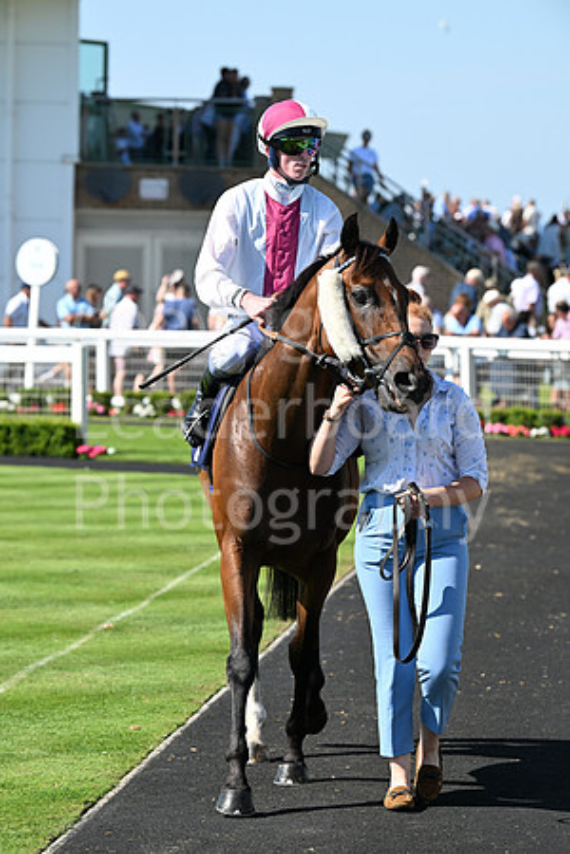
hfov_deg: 8.9
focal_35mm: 155
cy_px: 427
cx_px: 285
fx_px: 3681
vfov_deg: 13.2
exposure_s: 1/1600
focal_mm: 155
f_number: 5.6
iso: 400
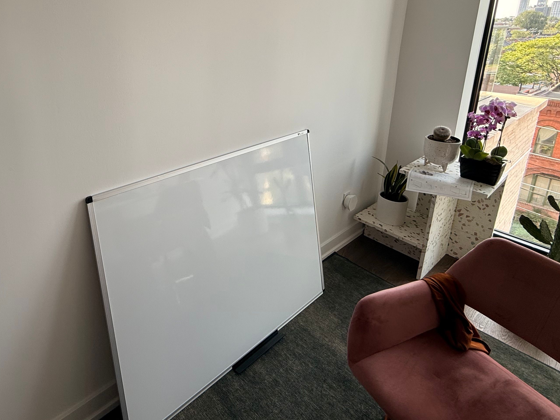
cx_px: 189
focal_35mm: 22
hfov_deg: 74.2
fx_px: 356
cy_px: 118
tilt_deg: -14.0
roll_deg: +0.3
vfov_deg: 58.6
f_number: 2.2
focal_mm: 2.22
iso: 64
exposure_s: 1/99
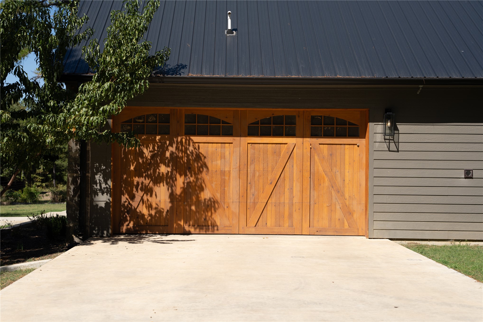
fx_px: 724
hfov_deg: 36.9
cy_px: 161
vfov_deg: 25.1
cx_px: 242
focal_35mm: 54
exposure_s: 1/1250
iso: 100
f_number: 3.5
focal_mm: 54
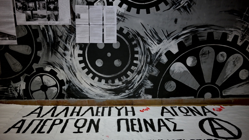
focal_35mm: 32
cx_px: 124
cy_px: 71
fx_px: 211
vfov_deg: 36.7
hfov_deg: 61.0
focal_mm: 20
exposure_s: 1/40
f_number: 3.5
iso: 800
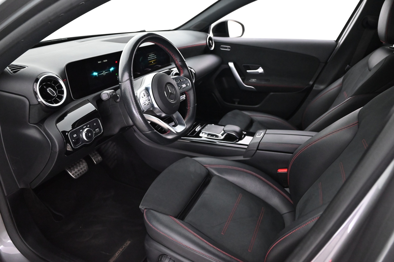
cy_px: 131
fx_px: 263
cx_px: 197
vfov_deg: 53.1
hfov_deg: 73.7
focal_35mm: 24
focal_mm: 24
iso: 7200
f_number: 4
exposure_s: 1/60
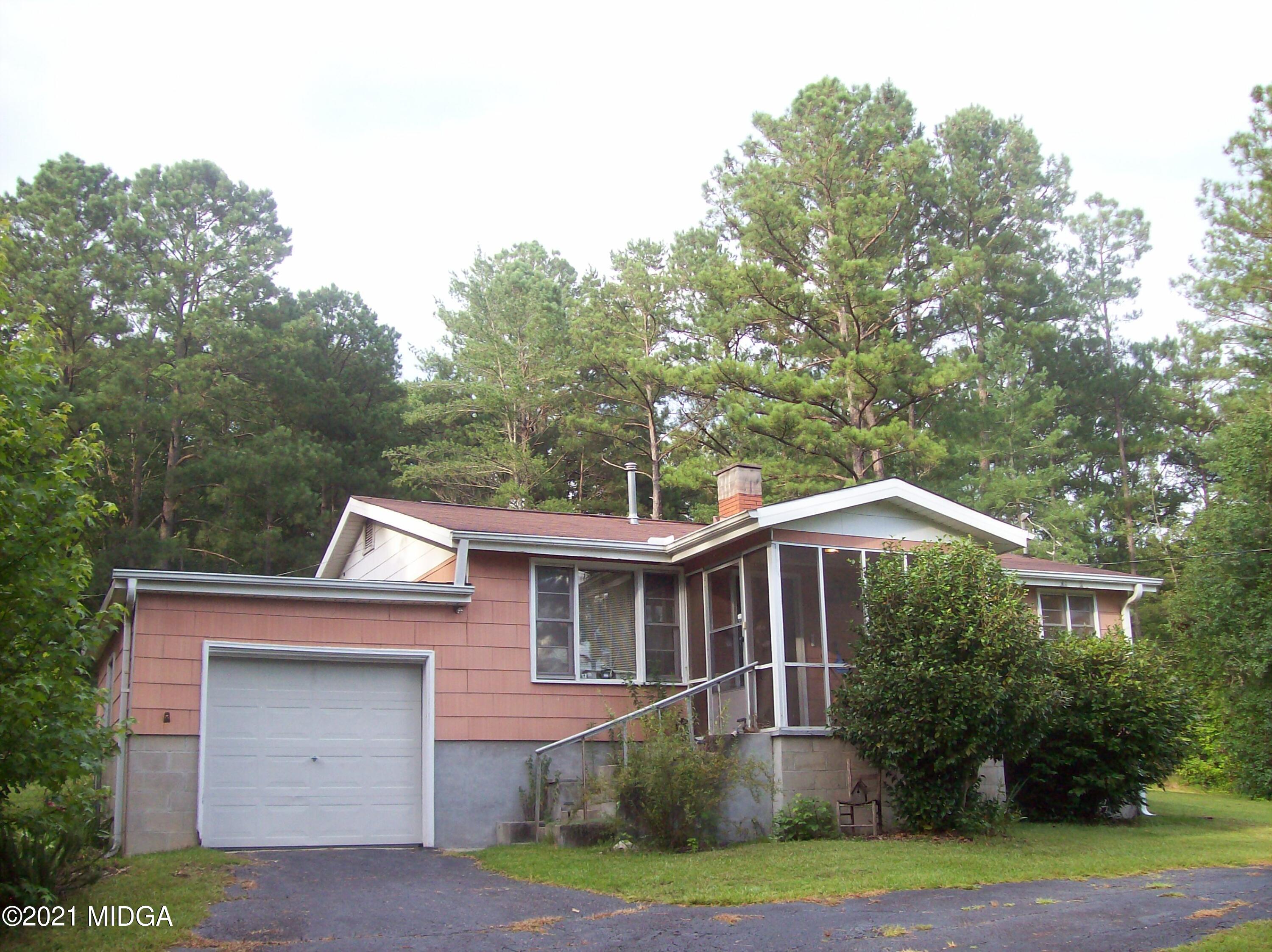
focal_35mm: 36
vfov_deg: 39.6
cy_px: 476
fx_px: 1322
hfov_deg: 51.4
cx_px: 636
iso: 80
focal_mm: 6
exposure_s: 1/147
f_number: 2.7
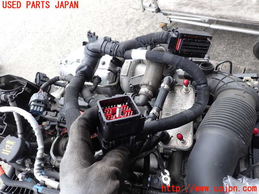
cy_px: 97
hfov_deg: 69.4
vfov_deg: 54.9
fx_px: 187
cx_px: 130
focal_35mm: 25
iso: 100
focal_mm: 4.5
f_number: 2.8
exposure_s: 1/160
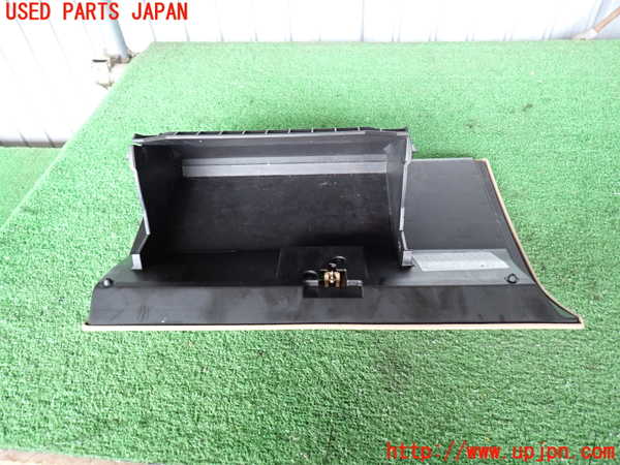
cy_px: 232
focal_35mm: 25
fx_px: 448
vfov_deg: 54.9
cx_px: 310
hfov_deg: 69.4
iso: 250
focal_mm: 4.5
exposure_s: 1/30
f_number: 2
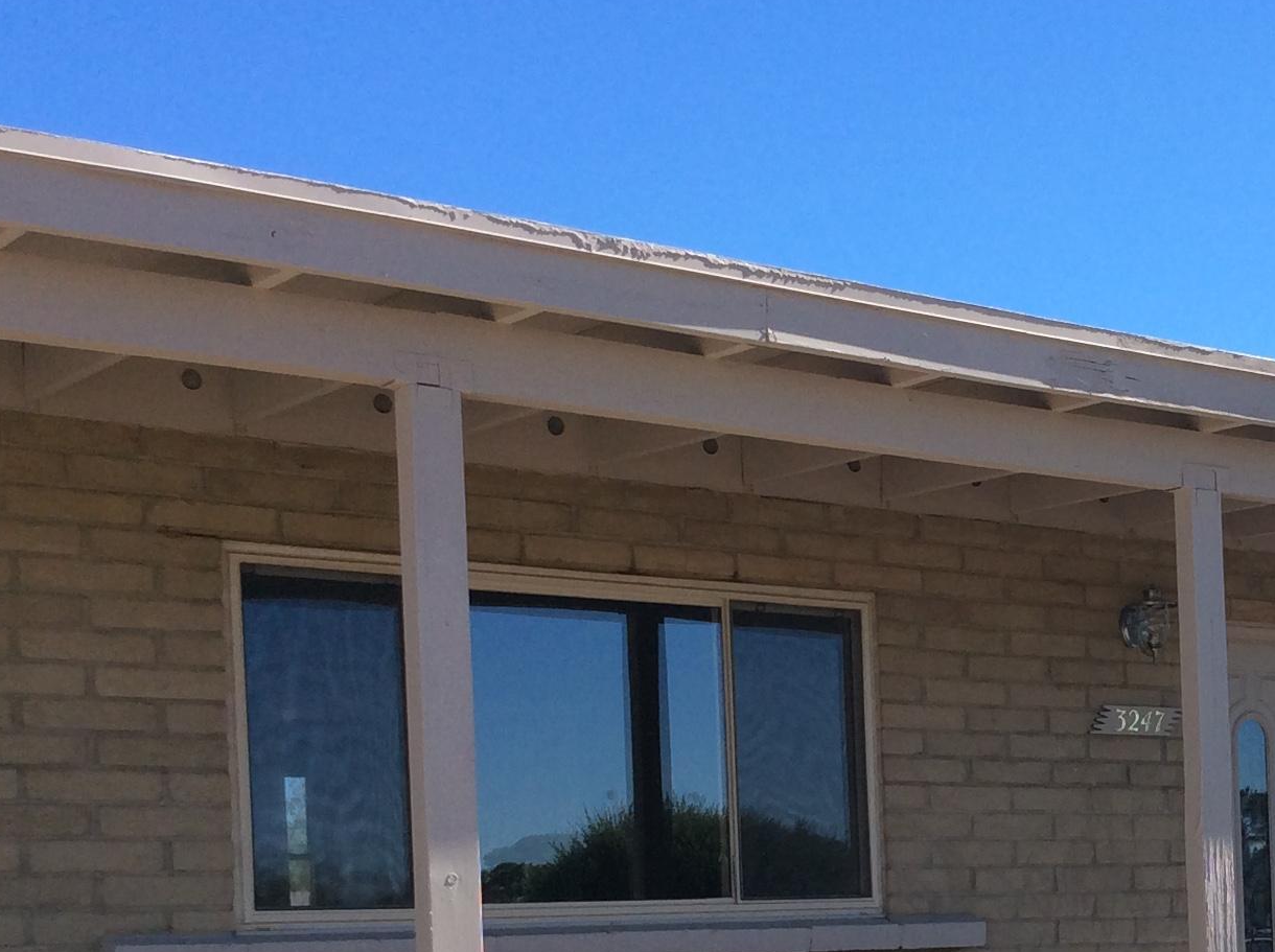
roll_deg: +4.4
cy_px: 932
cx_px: 1177
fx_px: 2501
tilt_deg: -1.7
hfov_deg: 27.5
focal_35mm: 68
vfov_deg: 20.9
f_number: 2.4
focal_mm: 3.3
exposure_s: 1/937
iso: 32
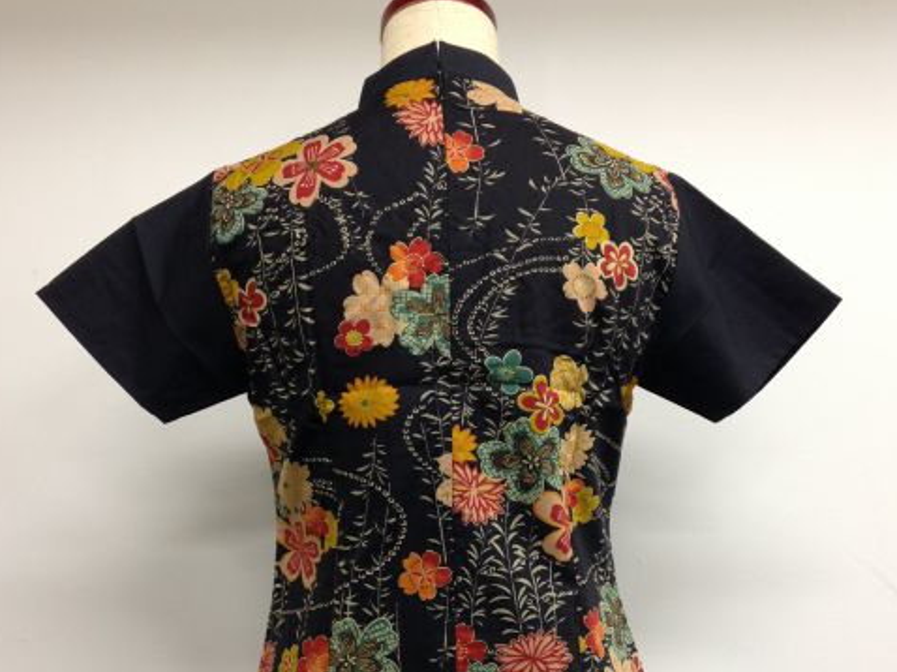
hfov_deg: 41.3
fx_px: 1191
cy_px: 486
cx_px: 455
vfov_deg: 31.1
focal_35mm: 46
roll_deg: +1.1
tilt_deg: +2.4
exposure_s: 1/20
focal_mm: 4.12
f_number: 2.4
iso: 100
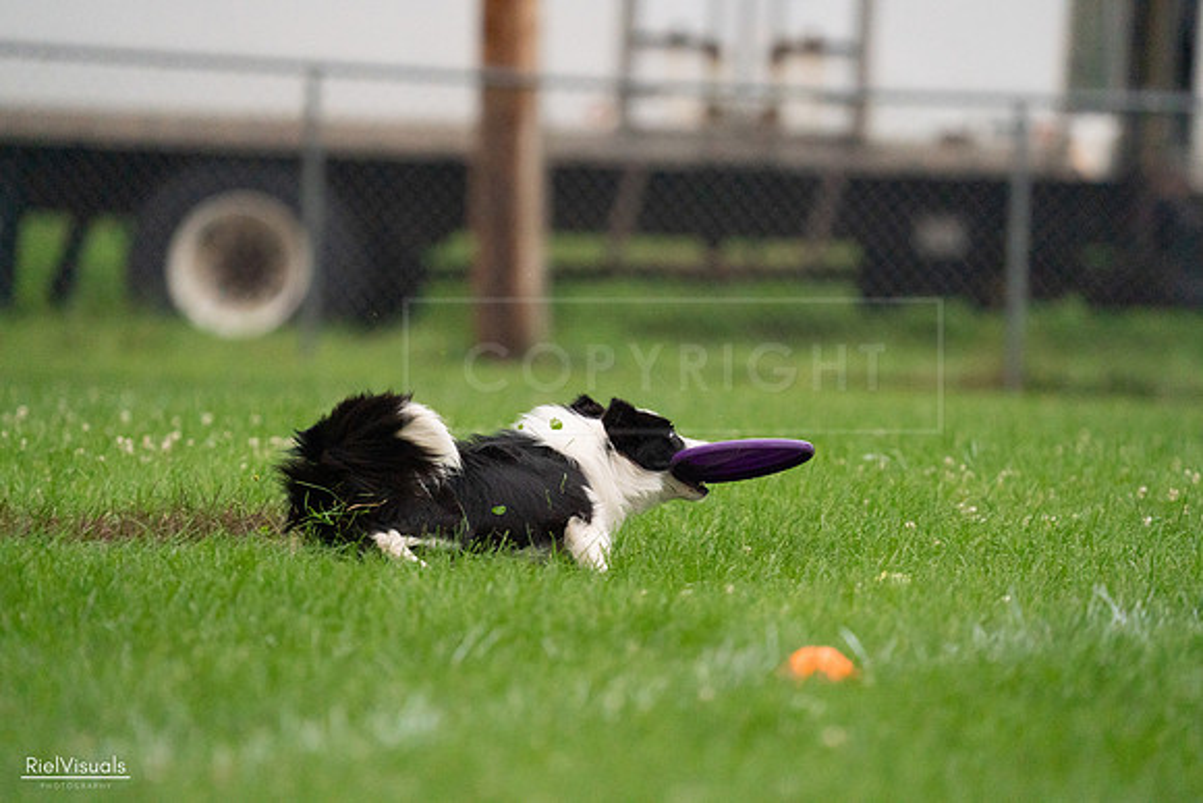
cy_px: 402
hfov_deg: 4.7
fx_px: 14740
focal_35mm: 441
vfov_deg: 3.1
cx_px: 602
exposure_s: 1/1600
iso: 6400
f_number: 6.3
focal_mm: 441
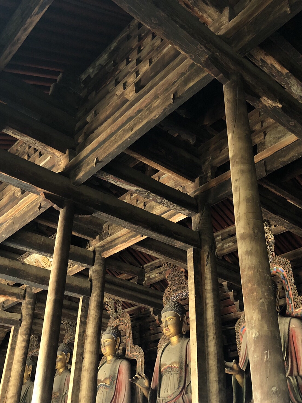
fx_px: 442
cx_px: 144
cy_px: 205
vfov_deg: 49.0
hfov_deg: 37.7
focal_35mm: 38
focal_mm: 3.99
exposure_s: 1/11
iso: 100
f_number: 1.8
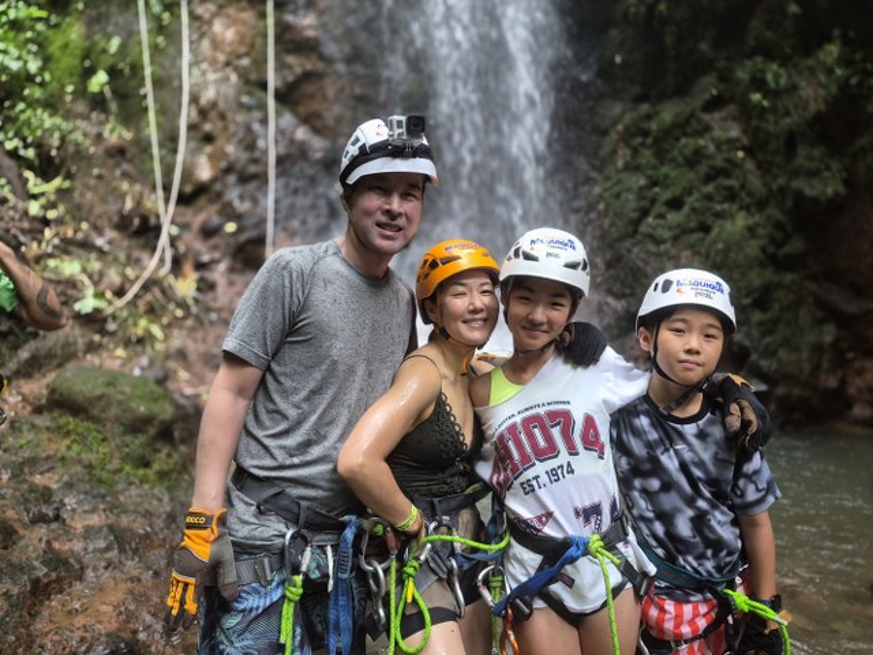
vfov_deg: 58.9
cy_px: 328
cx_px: 436
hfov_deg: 73.9
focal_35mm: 23
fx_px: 580
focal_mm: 5.4
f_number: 1.8
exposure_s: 1/120
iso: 160
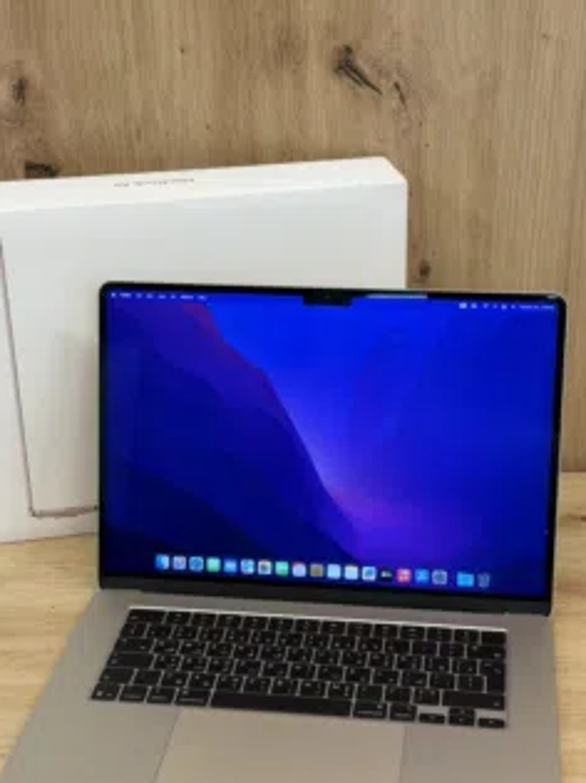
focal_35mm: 61
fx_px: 1378
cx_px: 298
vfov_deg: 31.7
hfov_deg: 24.0
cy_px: 437
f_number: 1.78
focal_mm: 6.76
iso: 50
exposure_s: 1/50
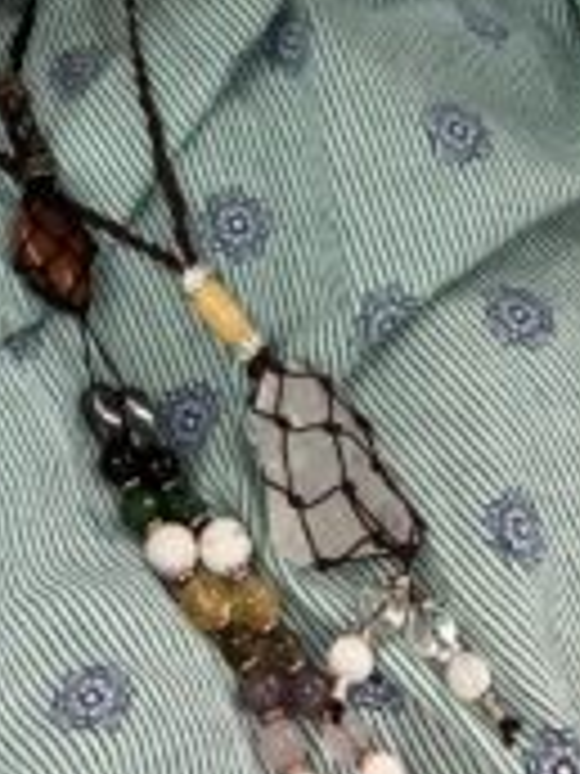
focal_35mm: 93
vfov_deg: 18.9
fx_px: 2078
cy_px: -333
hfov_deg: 15.7
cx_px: 52
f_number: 2.2
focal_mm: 2.87
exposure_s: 1/60
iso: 100
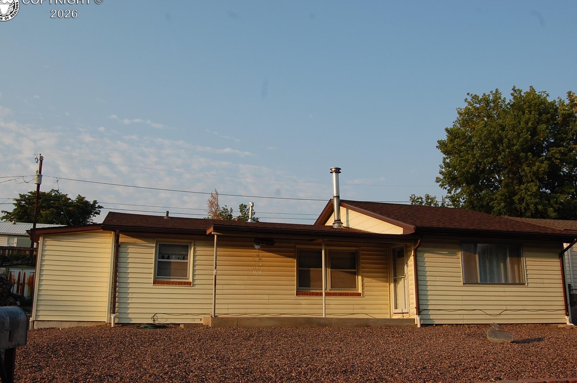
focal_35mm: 34
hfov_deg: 55.9
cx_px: 284
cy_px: 186
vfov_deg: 38.7
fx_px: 544
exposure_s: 1/200
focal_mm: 22
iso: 200
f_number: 8
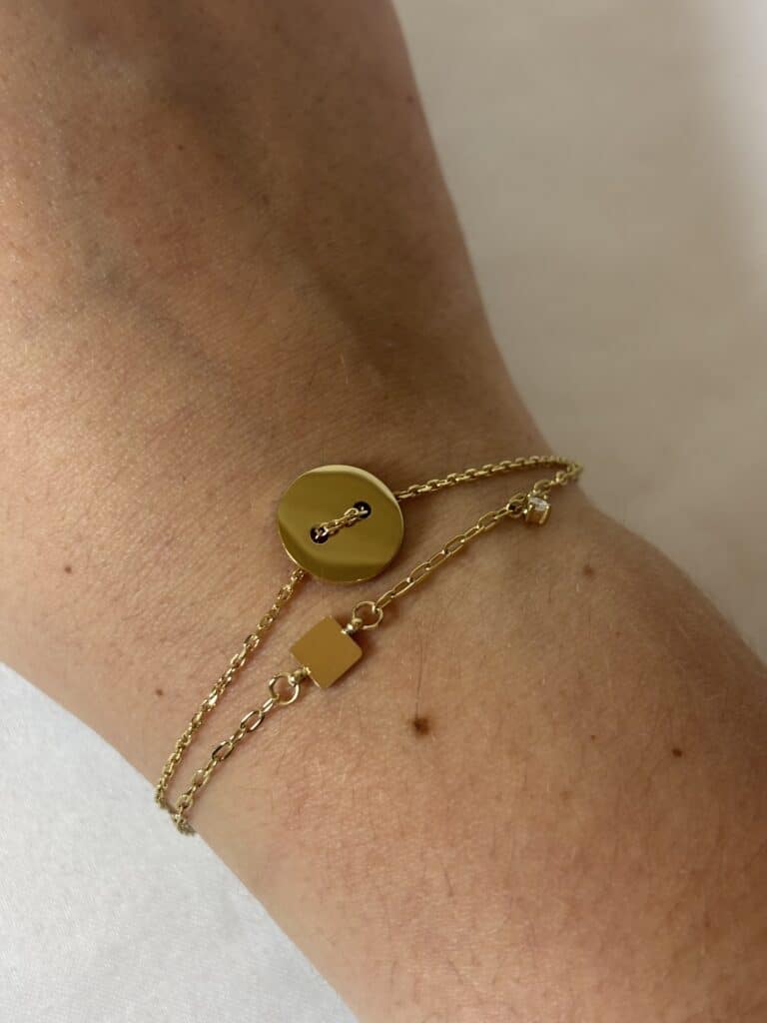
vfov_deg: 36.8
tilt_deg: -68.9
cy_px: 512
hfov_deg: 28.0
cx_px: 384
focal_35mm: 52
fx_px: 1536
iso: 40
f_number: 1.6
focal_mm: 5.96
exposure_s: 1/100
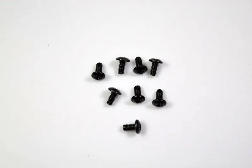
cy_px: 84
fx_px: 578
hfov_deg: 24.6
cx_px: 126
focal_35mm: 82
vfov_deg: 16.6
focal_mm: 55
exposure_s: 1/125
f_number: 5.6
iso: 100
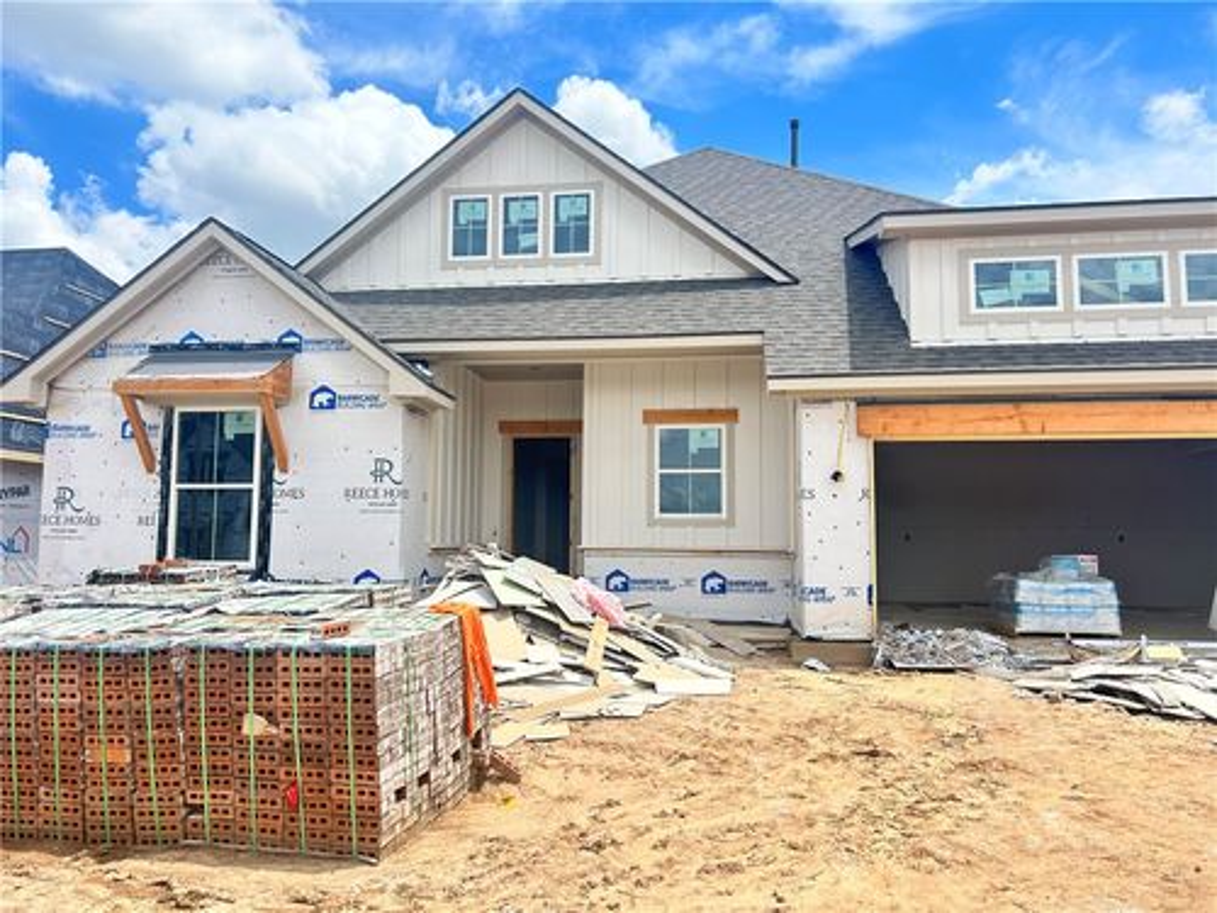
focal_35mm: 26
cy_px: 456
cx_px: 608
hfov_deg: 67.3
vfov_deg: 53.1
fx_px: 914
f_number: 1.5
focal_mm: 5.7
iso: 50
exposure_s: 1/2457
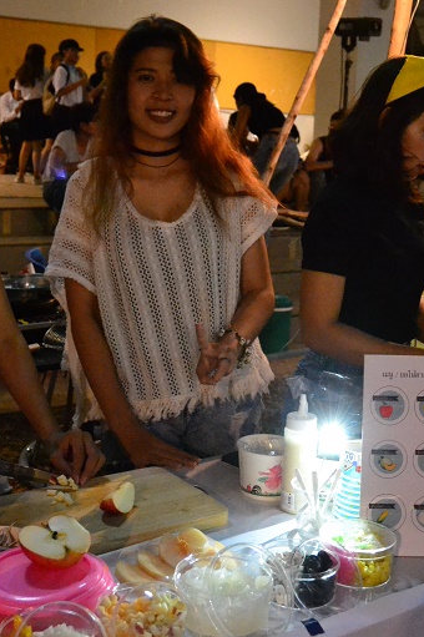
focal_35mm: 47
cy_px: 312
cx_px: 208
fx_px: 831
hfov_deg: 28.6
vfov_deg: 41.9
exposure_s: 1/60
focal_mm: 20
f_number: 5
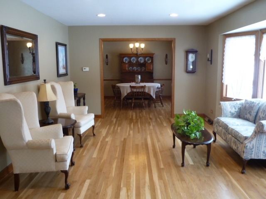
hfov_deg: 60.0
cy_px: 100
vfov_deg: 46.8
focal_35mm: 30
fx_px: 231
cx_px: 133
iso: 250
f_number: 3.4
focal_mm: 5
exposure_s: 1/30
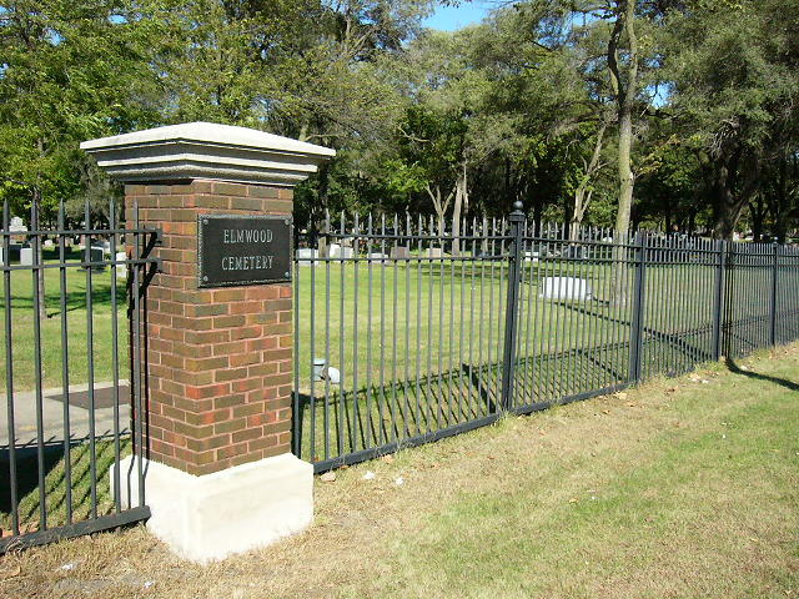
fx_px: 808
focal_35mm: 35
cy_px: 300
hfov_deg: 52.6
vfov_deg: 40.7
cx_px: 400
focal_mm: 5.8
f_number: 8
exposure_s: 1/500
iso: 400
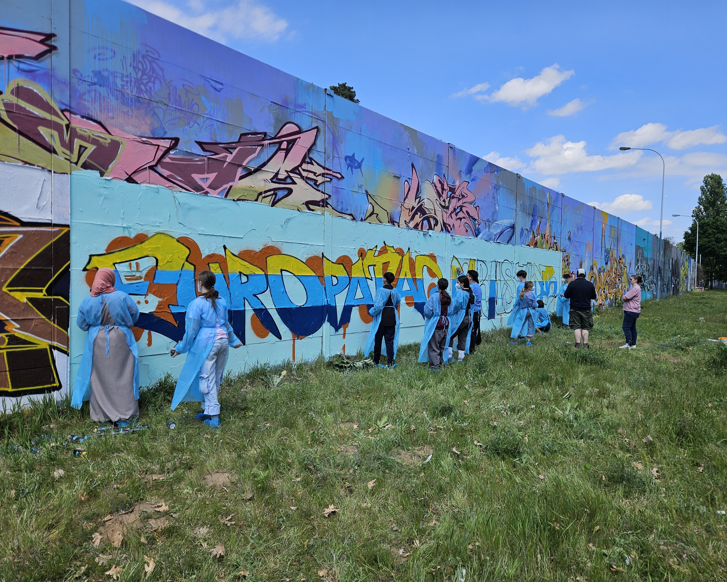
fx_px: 516
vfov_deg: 58.8
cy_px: 291
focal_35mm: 24
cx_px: 373
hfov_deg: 70.3
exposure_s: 1/1521
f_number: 1.8
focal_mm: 5.4
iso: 25
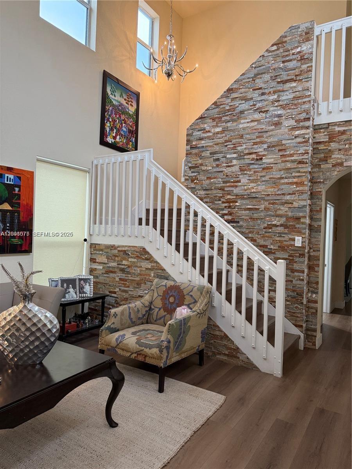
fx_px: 325
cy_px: 234
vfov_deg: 71.6
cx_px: 176
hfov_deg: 56.8
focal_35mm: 24
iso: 250
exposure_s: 1/60
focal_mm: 6.76
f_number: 1.78
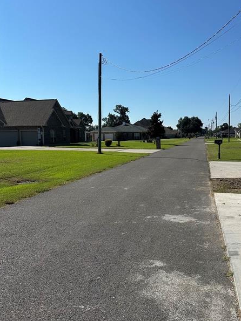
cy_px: 171
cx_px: 152
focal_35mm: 31
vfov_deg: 58.3
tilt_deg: -3.3
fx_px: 288
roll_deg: +1.3
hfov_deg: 45.0
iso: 80
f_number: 1.78
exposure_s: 1/8197
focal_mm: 6.86
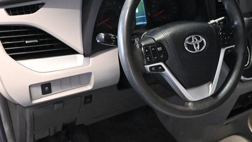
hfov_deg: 43.5
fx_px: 307
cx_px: 180
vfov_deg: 25.9
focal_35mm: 46
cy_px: 81
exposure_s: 1/60
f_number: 3.5
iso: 8000
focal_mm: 18
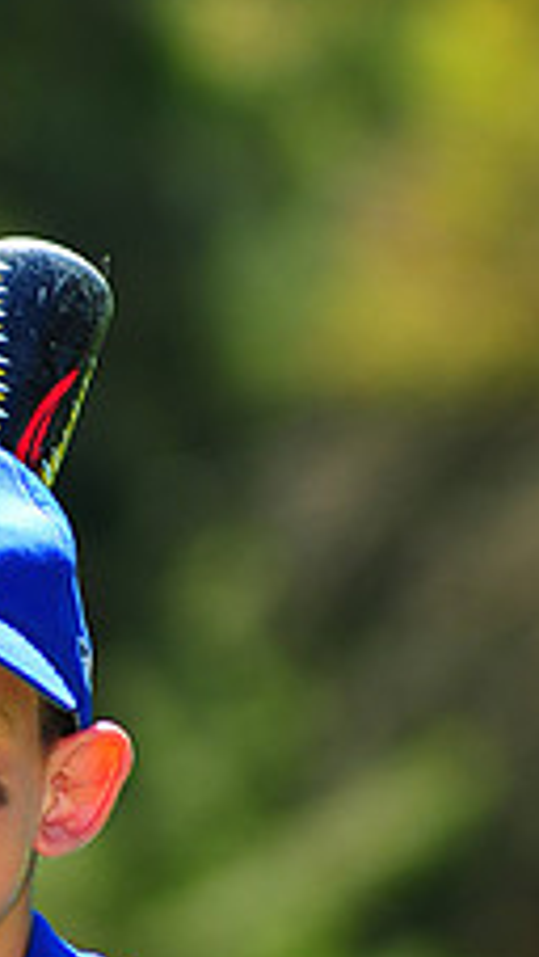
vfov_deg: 4.5
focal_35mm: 482
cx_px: -55
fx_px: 12224
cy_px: 1058
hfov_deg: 2.5
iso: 200
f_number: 5
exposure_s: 1/500
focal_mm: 180
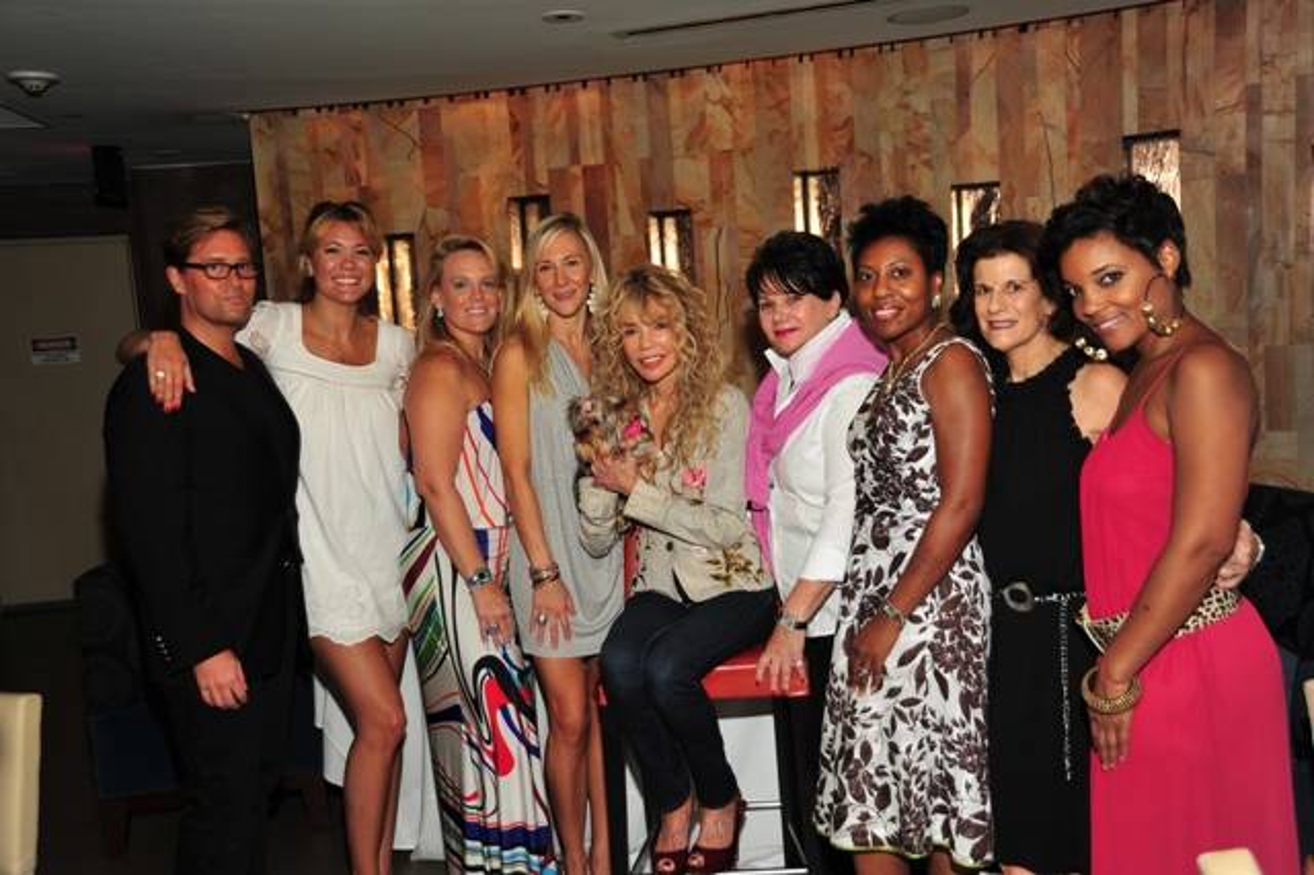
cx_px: 657
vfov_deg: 35.0
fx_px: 1386
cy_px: 438
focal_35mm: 38
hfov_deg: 50.7
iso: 200
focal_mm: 38
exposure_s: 1/60
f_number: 5
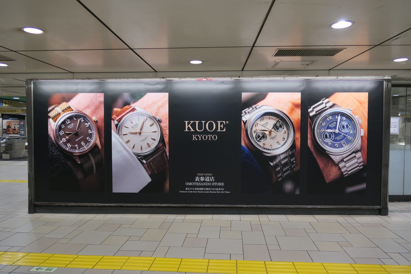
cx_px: 206
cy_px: 137
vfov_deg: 53.1
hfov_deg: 73.7
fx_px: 274
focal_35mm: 24
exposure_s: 1/100
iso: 125
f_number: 1.4
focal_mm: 8.8
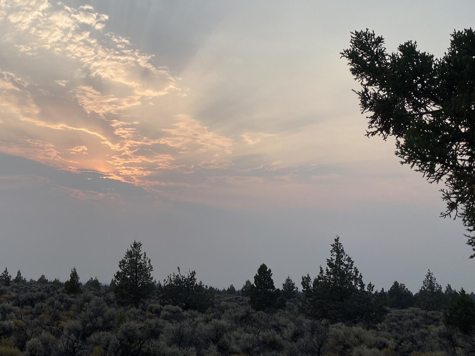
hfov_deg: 44.4
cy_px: 101
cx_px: 124
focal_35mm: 41
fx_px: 563
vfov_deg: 34.6
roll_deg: -1.8
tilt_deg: +17.4
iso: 32
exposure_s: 1/2688
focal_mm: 4.25
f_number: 1.8
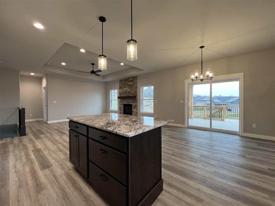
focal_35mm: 13
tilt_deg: -1.3
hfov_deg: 106.2
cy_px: 103
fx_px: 103
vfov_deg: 89.9
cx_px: 138
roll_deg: +0.2
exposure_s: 1/120
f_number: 1.8
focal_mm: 1.57
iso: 160
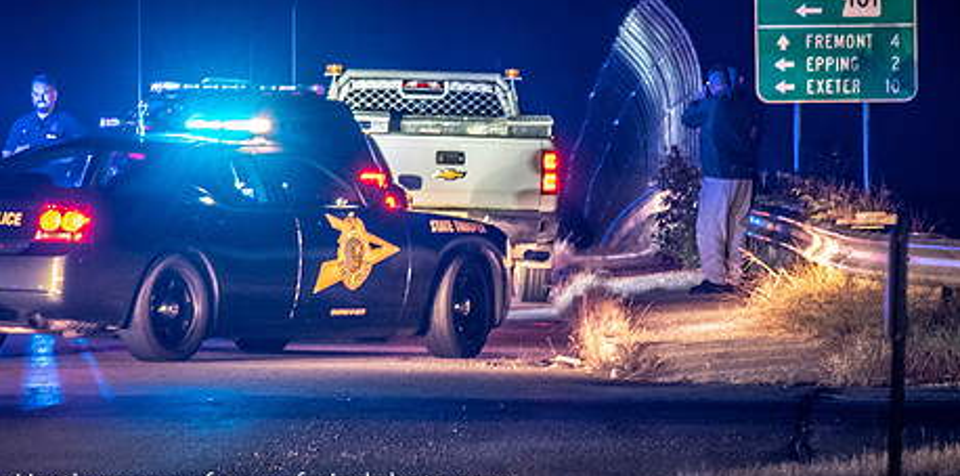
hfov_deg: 5.3
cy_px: 155
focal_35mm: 420
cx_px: 464
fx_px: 10400
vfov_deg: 2.6
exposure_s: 1/13
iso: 2000
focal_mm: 190
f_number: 5.6
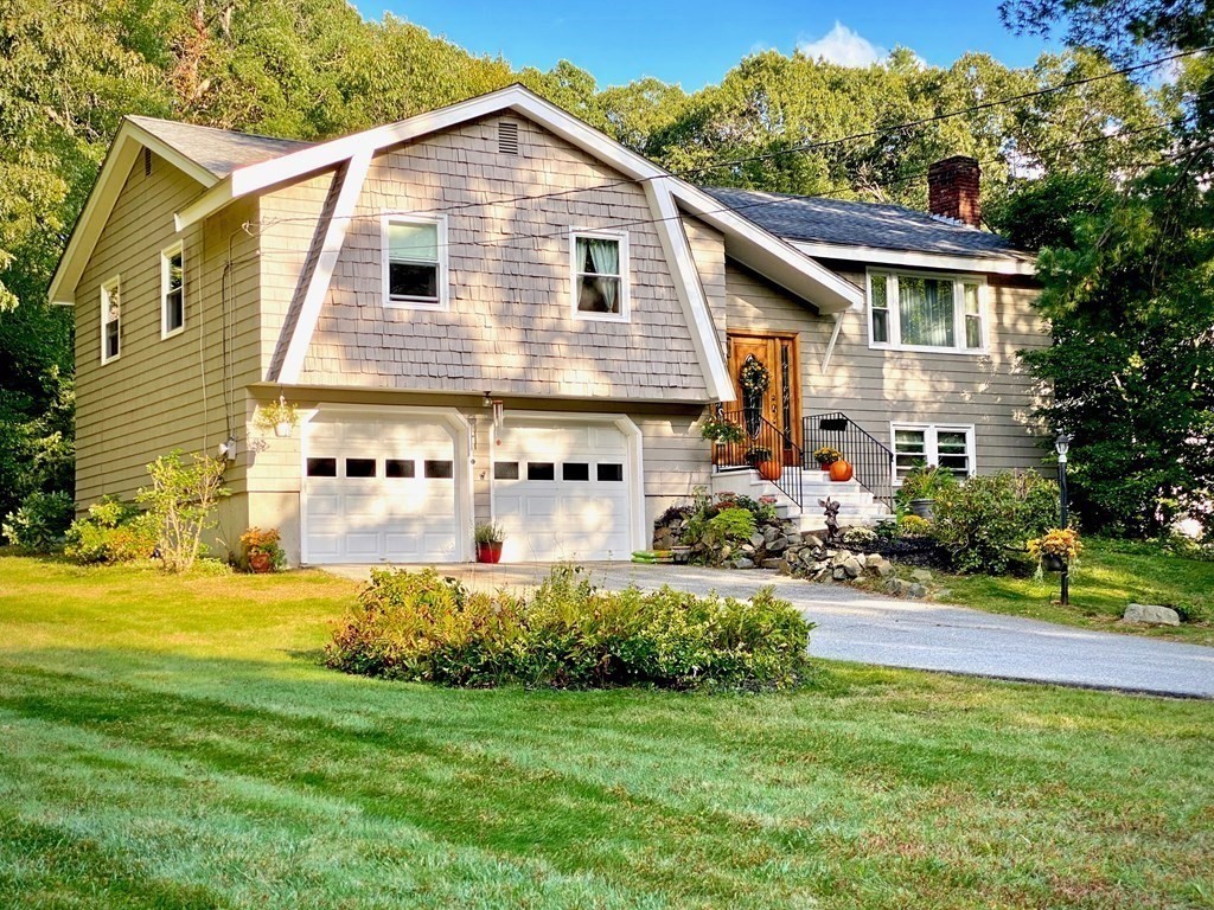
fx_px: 1824
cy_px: 455
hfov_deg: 36.8
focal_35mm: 52
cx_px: 607
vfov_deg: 28.0
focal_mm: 6
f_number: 2
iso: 20
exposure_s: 1/309
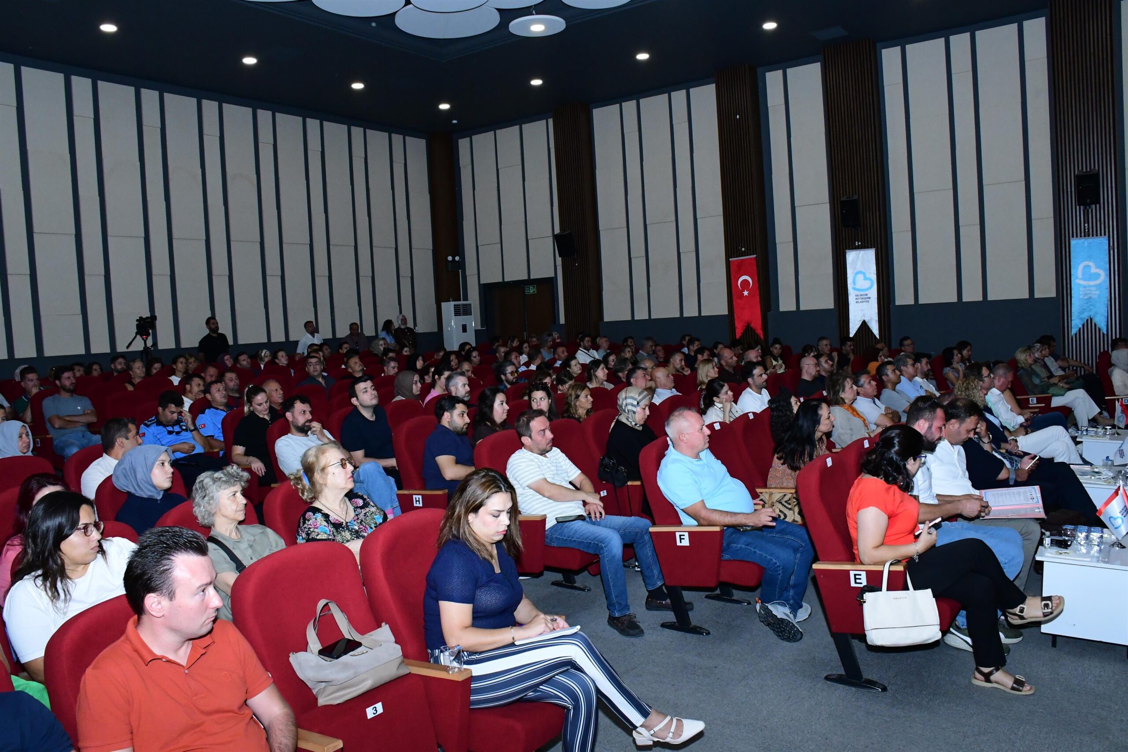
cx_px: 564
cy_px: 376
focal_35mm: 27
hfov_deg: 67.4
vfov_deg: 47.9
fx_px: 846
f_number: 9
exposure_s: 1/200
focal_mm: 18
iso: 3200
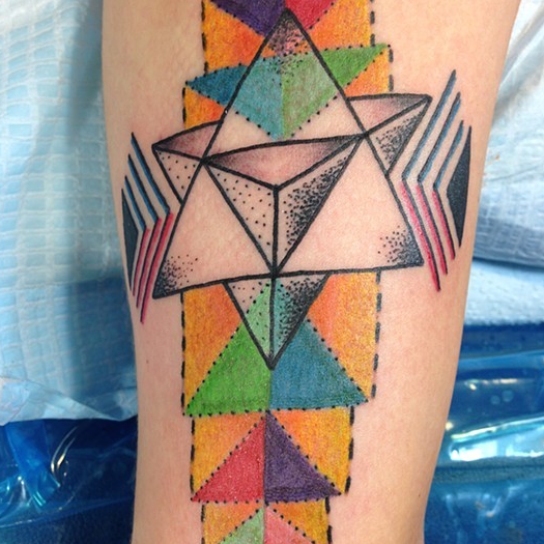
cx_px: 267
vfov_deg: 41.8
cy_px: 256
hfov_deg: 41.9
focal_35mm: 40
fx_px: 711
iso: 64
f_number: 2.4
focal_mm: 4.1
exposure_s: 1/30
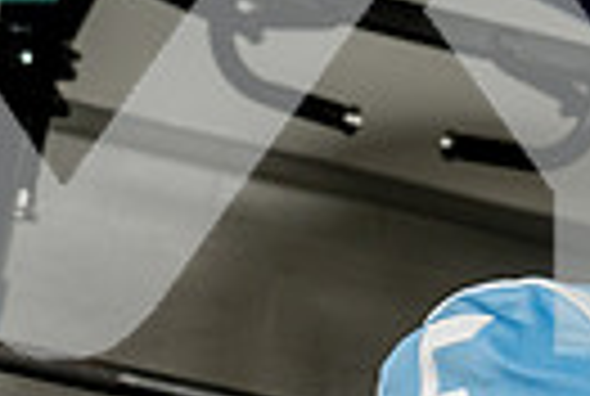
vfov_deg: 8.9
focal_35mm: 150
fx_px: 2464
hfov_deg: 13.0
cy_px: 664
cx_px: 833
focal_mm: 34
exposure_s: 1/200
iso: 500
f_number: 7.1
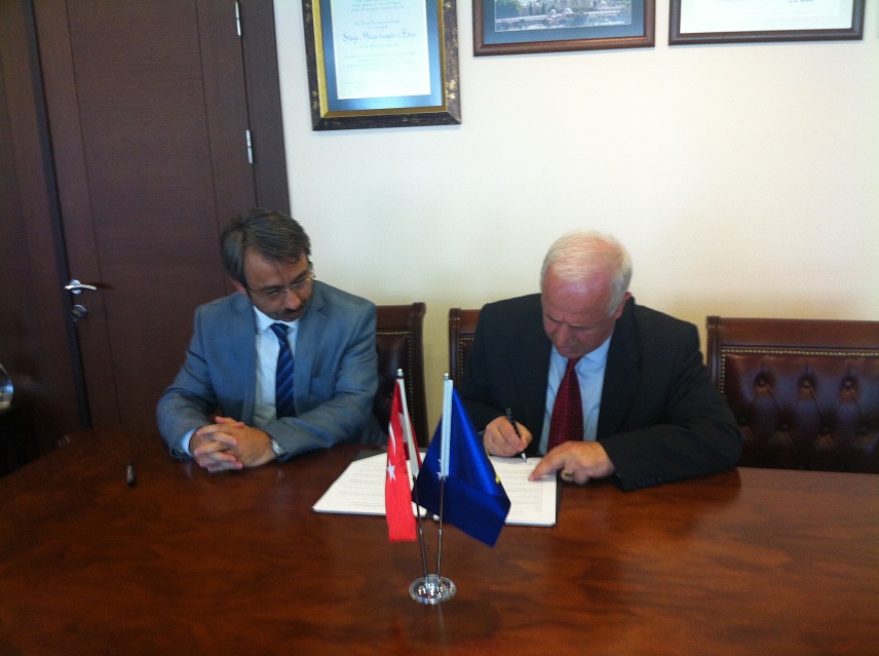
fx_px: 887
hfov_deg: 52.7
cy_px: 328
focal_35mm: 35
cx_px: 440
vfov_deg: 40.6
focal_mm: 3.85
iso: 125
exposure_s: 1/15
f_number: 2.8
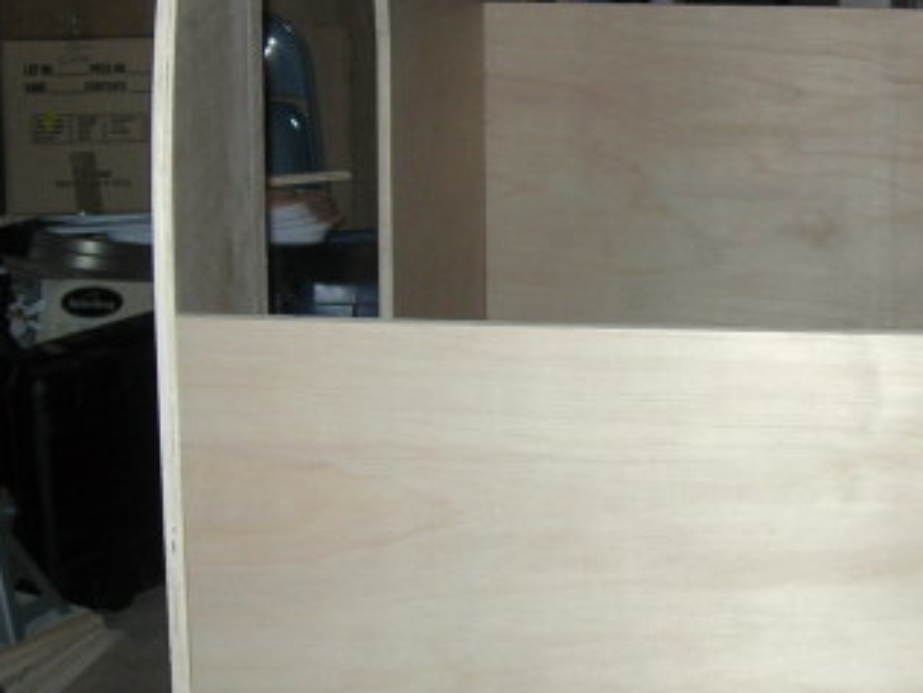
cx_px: 946
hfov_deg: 19.8
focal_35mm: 96
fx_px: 2561
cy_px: 329
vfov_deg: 15.4
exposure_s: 1/60.1
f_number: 2.8
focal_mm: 7.8
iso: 64
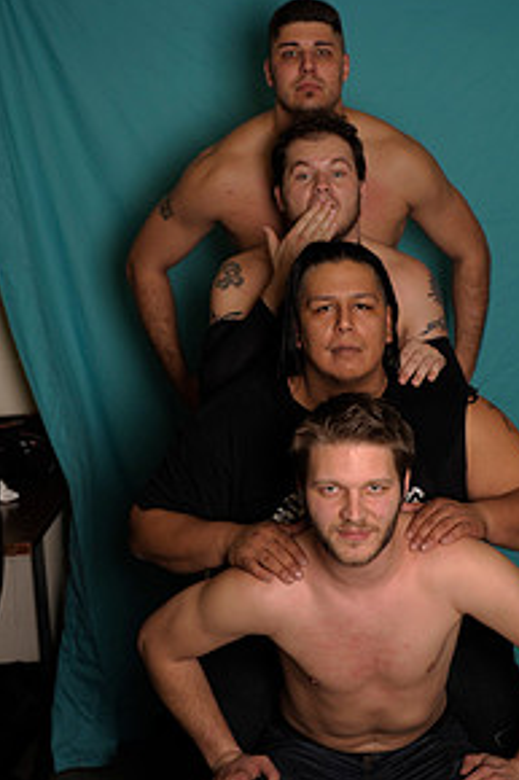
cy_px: 309
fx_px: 1277
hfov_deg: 22.9
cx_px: 332
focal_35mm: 59
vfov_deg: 33.8
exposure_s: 1/250
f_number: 2.8
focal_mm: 38
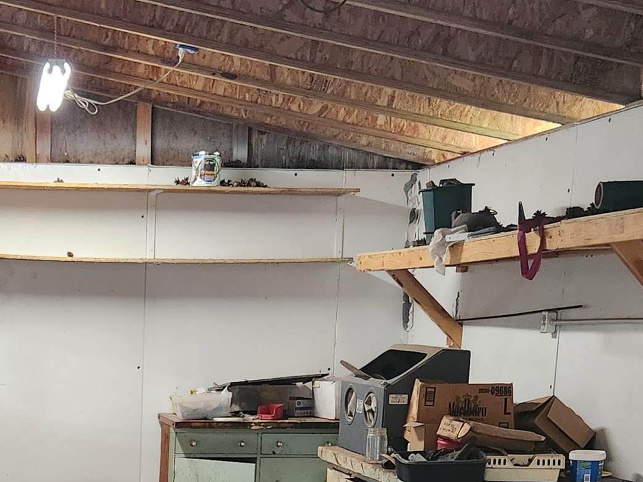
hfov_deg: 27.4
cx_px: 49
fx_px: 1263
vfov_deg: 20.6
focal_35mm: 68
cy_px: 522
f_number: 1.8
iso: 640
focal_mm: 5.4
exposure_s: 1/60
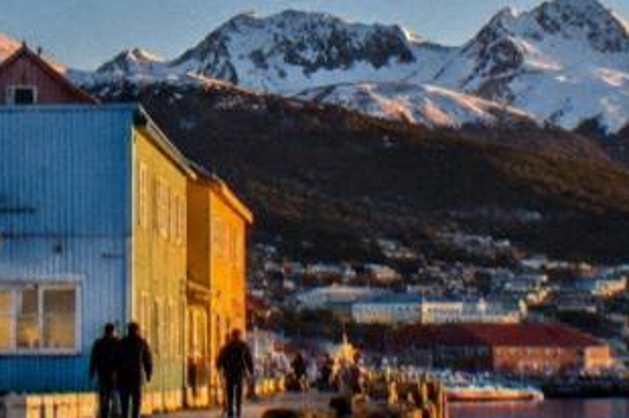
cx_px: 519
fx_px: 1972
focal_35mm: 113
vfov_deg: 12.0
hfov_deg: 17.9
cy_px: 349
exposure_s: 1/320
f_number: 8
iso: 320
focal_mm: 35
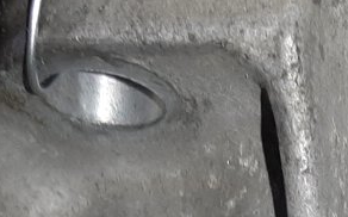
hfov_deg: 15.0
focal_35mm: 136
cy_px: 565
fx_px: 1289
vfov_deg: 8.6
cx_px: 375
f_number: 1.7
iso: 66
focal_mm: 3.93
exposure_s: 1/50
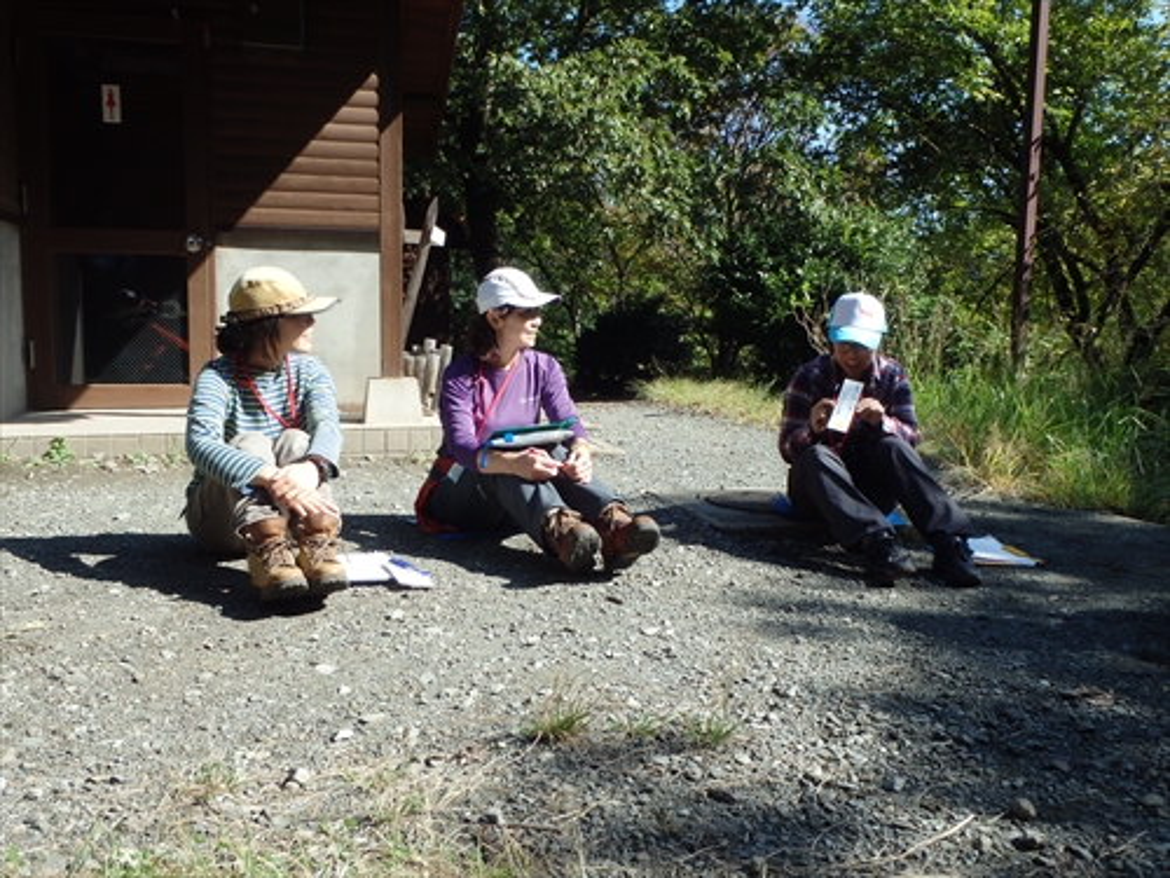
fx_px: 1014
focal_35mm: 30
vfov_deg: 46.8
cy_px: 439
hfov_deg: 60.0
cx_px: 585
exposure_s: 1/400
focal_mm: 5.4
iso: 125
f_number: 4.1
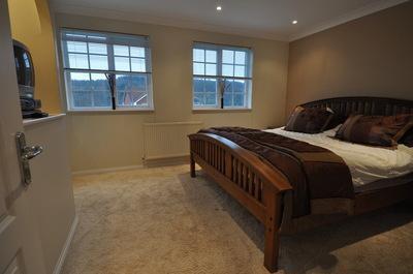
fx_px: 206
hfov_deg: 90.1
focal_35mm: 18
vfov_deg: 67.2
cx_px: 206
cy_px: 137
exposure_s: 1/60
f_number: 4
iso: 560
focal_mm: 12
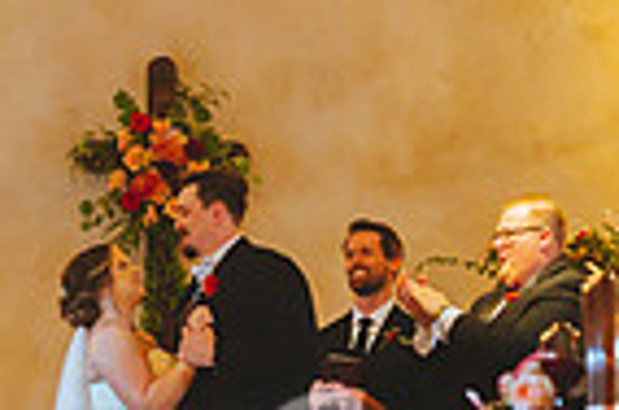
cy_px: 144
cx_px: 109
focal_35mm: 286
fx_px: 4907
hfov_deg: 7.2
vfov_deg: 4.8
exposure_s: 1/125
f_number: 2.8
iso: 4000
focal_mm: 70
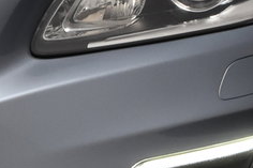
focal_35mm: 228
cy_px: 27
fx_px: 1601
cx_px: -88
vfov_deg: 6.0
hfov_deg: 8.9
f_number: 5.6
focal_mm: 28
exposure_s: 1/125
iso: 1600
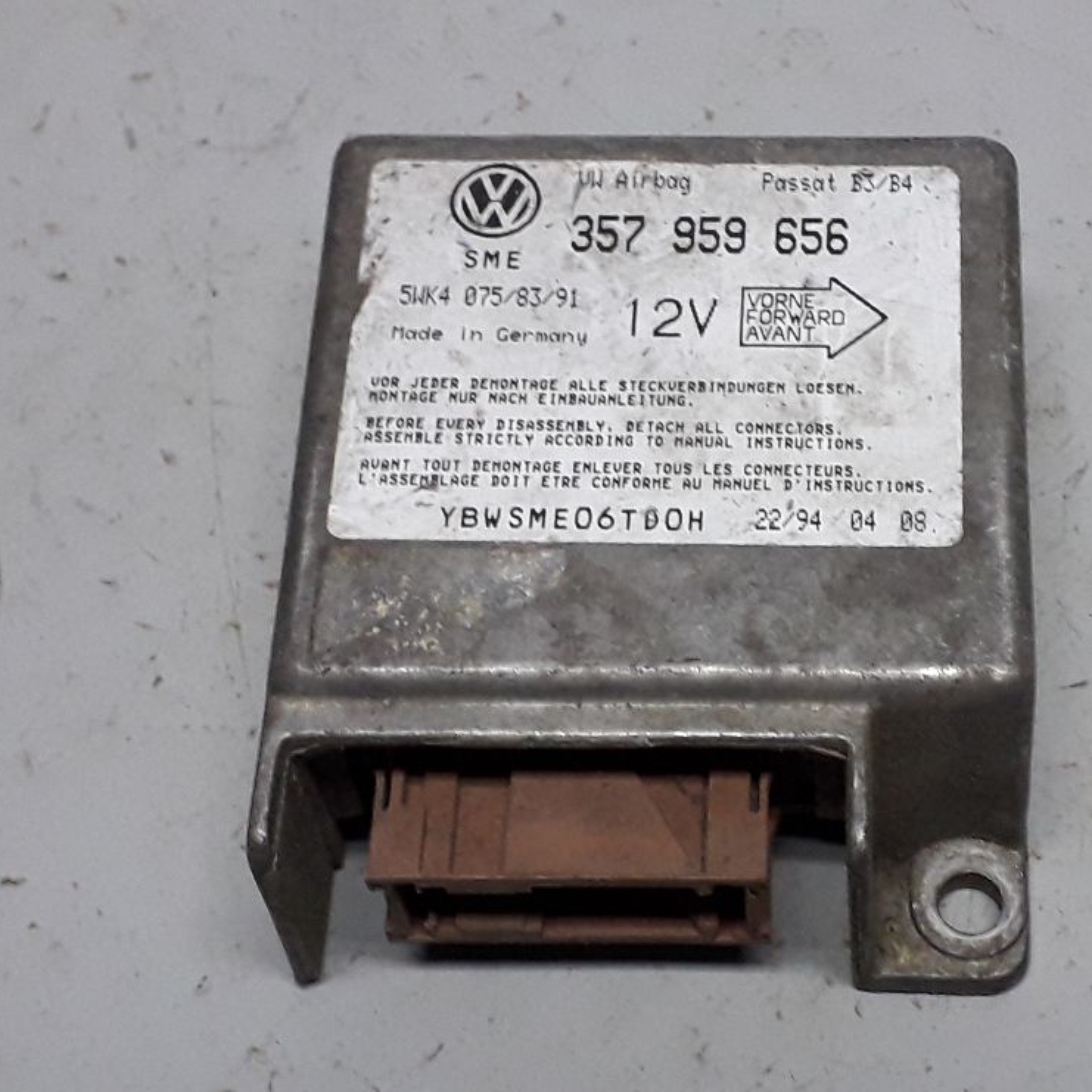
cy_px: 561
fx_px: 1178
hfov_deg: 48.9
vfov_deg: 49.7
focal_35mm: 33
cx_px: 724
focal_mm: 3.6
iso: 200
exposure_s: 1/50
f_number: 1.9
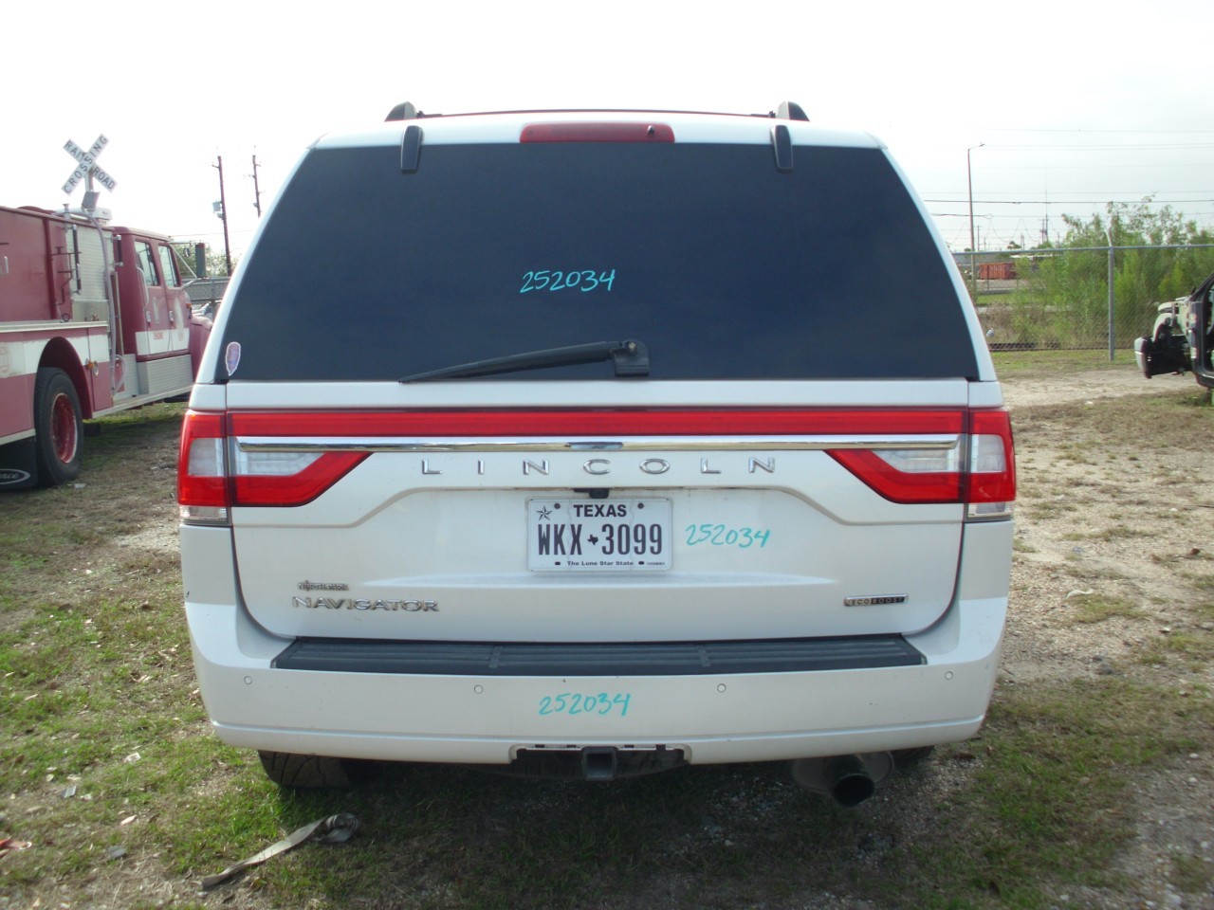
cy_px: 455
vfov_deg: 37.7
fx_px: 1333
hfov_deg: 49.0
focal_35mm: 38
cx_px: 607
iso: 50
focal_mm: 6.3
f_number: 7.3
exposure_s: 1/94
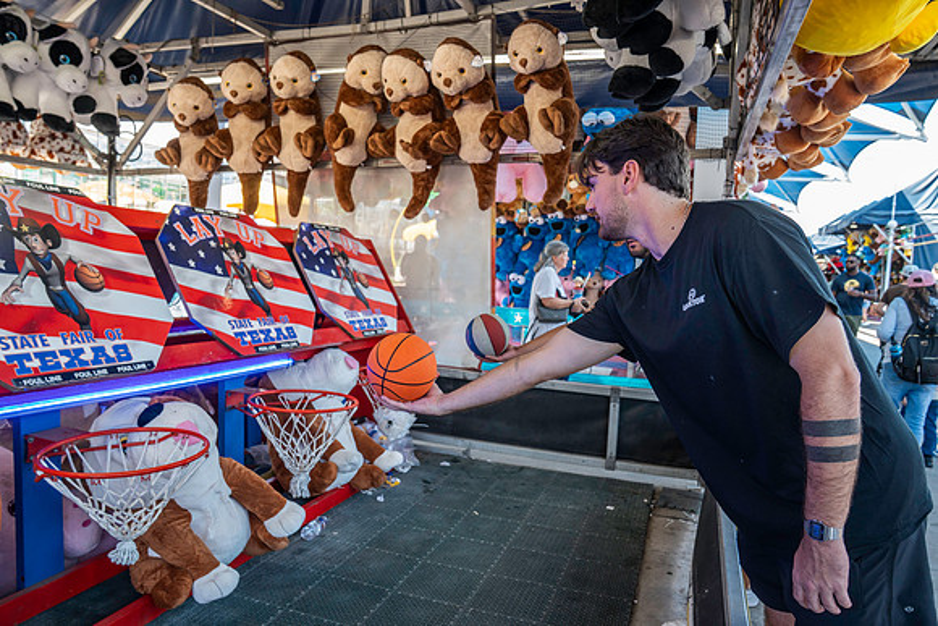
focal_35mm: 24
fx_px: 625
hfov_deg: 73.7
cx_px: 469
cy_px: 313
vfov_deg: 53.2
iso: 1000
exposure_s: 1/200
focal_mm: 24
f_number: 5.6
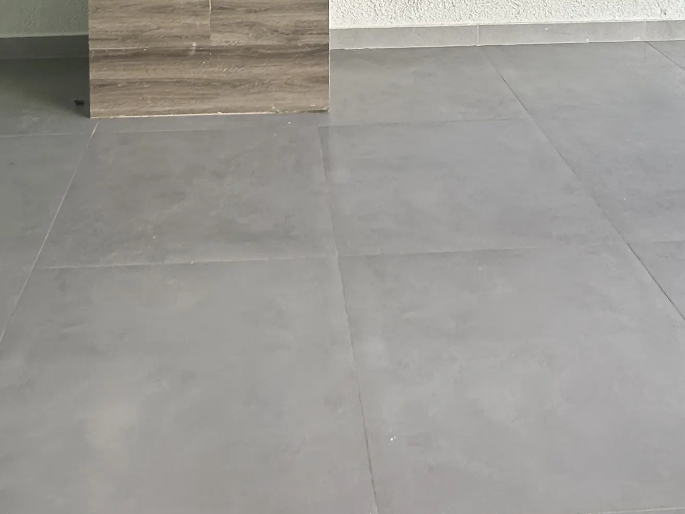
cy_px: -196
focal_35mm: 43
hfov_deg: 43.8
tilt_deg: -2.3
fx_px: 851
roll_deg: -0.8
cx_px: 326
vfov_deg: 26.9
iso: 40
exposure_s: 1/203
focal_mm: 2.22
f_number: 2.2
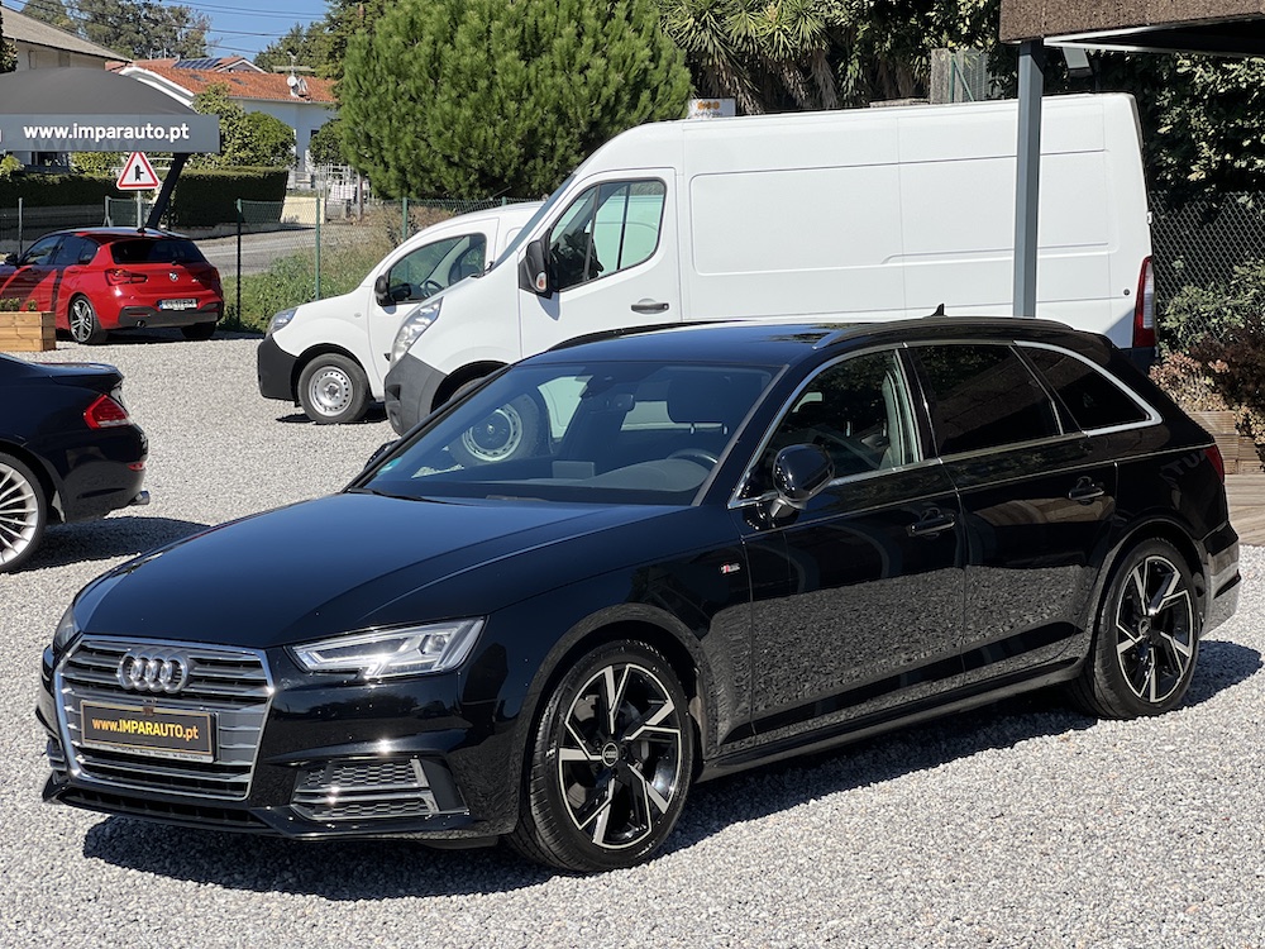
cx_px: 632
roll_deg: -1.5
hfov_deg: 25.3
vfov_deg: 19.1
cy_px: 474
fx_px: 2814
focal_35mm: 77
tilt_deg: -3.3
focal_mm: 9
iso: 32
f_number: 2.8
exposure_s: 1/896
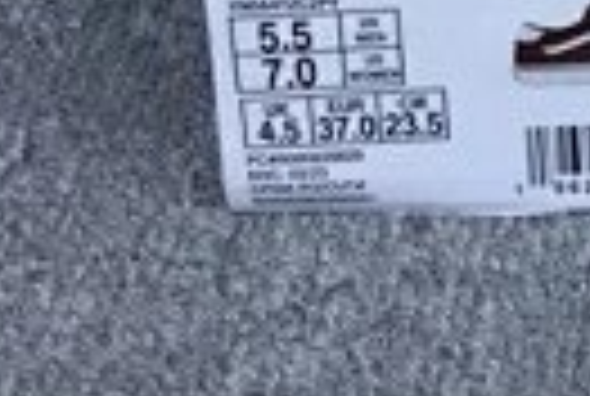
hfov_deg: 12.4
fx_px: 2579
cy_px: -621
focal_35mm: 157
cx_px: 869
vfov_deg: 8.0
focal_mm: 3.3
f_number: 2.4
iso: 25
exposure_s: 1/395
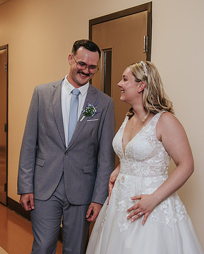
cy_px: 131
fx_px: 513
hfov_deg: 22.5
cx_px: 91
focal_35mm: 68
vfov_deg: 27.9
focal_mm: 40
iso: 800
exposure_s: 1/200
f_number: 4
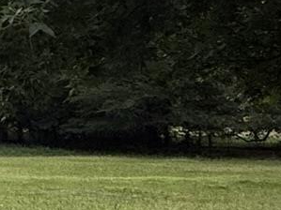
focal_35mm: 96
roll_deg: -0.4
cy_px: 65
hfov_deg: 12.4
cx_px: -497
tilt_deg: +3.5
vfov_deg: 15.4
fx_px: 779
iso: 50
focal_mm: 2.22
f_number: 2.2
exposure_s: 1/2611
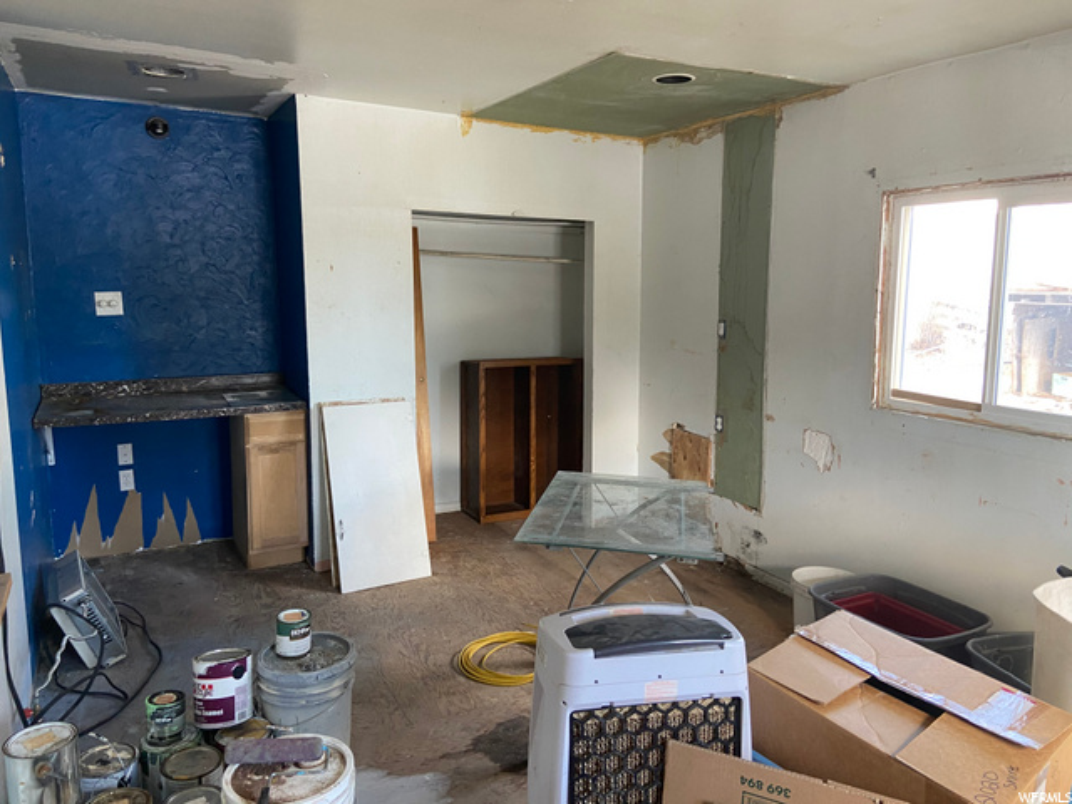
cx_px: 536
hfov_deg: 67.3
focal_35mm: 26
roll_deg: +0.1
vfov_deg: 53.1
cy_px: 402
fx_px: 805
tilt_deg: -8.3
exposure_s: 1/60
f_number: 1.8
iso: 160
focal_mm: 4.25
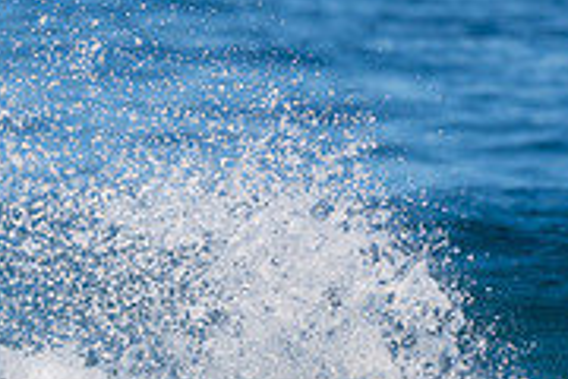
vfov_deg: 0.6
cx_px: -85
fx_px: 38132
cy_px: 428
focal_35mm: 2417
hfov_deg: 0.9
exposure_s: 1/1250
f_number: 5.6
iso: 250
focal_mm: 500
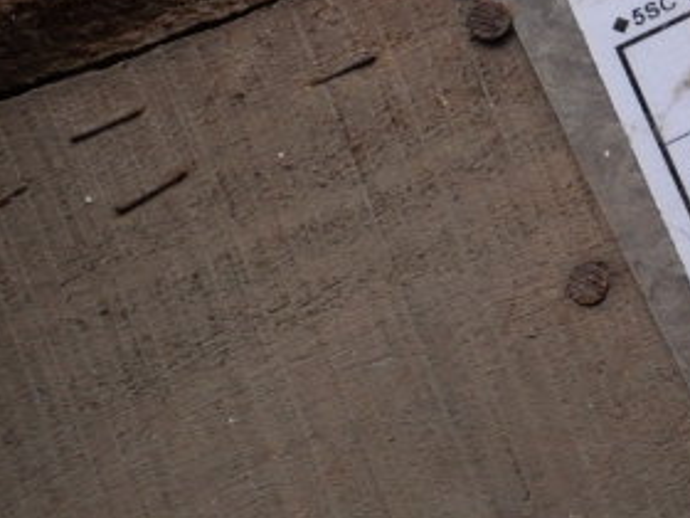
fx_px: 2053
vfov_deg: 12.9
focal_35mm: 103
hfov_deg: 13.4
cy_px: -446
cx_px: 1713
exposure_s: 1/80
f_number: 4
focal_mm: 9
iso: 200
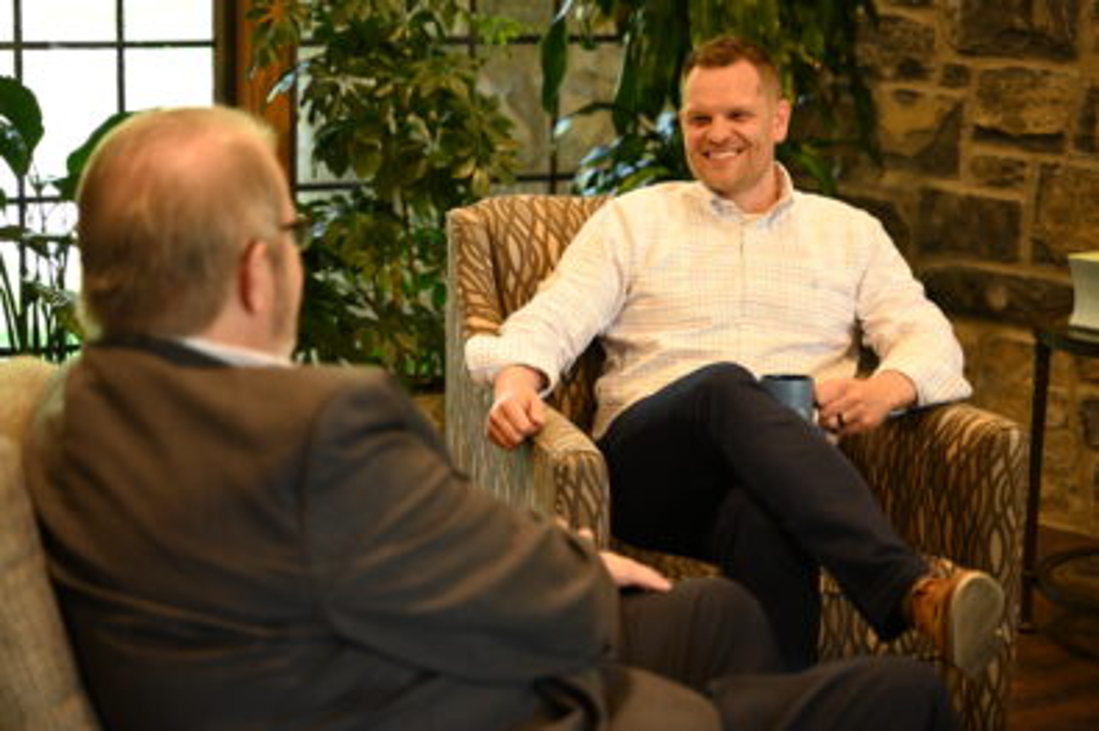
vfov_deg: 18.2
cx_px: 550
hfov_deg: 27.0
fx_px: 2289
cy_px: 366
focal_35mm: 75
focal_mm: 75
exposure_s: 1/160
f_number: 2.8
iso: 1250
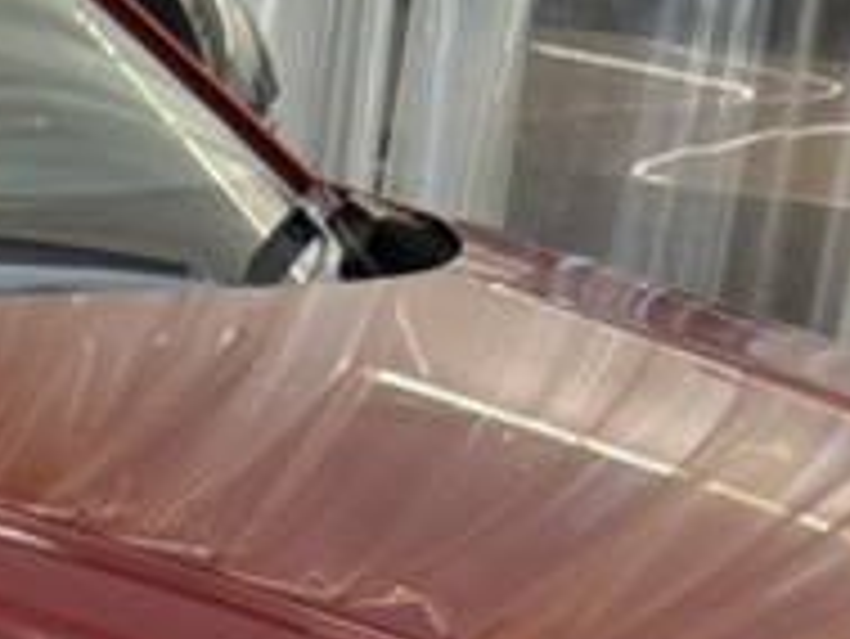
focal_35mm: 165
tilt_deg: -19.1
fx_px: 4054
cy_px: 1480
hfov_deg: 10.8
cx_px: -935
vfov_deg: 8.3
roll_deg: -2.2
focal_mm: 5.7
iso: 50
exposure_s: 1/121
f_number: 1.5
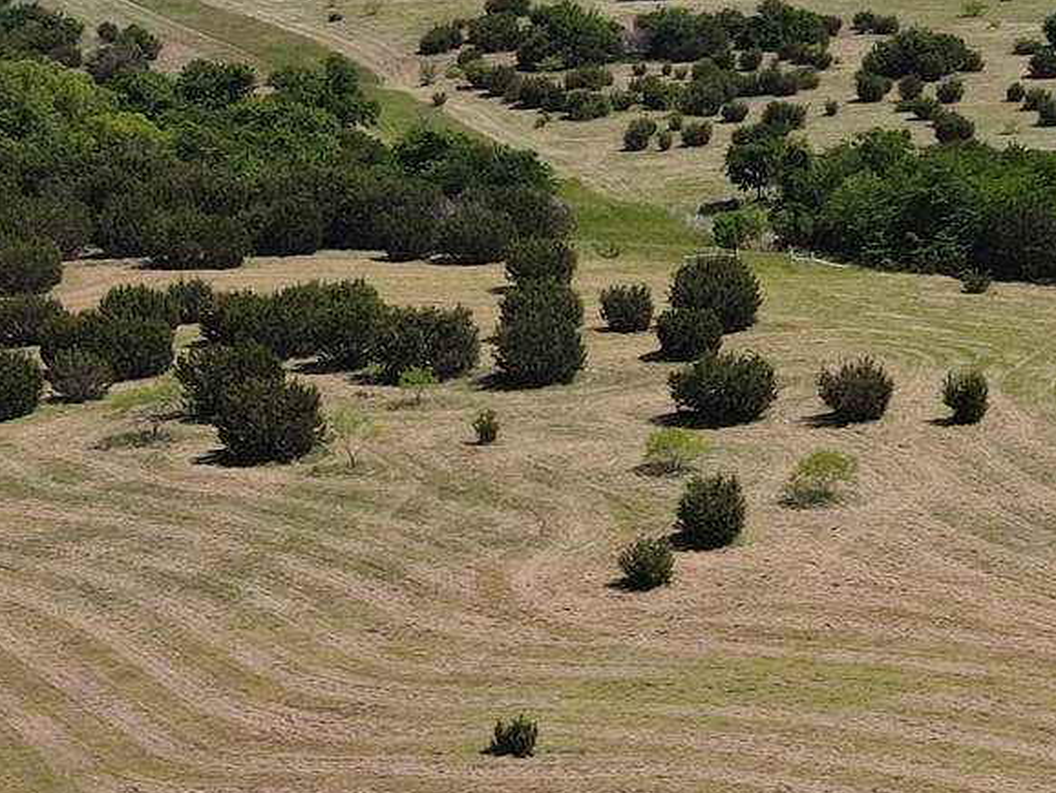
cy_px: 541
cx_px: 930
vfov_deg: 17.3
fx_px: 2594
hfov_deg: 22.5
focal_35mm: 85
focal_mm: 4.5
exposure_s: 1/725
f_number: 2.8
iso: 100
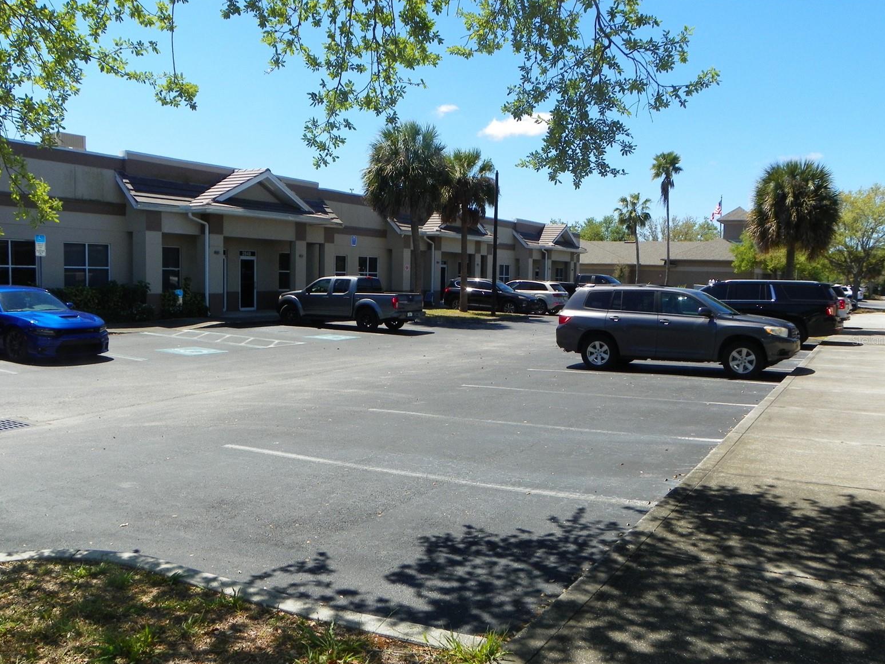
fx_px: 767
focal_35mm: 30
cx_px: 449
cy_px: 340
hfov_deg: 60.0
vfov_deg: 46.8
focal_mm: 5.2
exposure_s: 1/250
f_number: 5.6
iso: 64
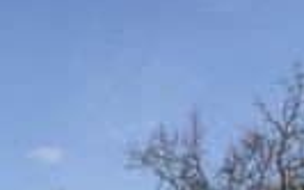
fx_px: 1151
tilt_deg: -1.7
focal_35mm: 139
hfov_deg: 15.0
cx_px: 151
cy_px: 490
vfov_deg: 8.4
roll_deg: -1.9
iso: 32
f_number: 2.2
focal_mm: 4.15
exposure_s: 1/1883
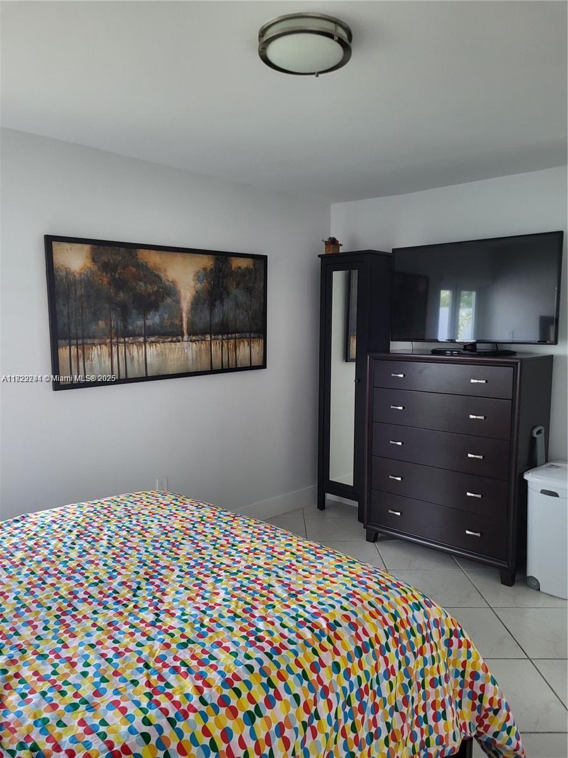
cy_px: 379
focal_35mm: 26
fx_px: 569
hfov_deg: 53.1
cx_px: 284
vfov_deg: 67.3
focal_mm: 5.4
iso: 250
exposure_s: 1/40
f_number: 1.8
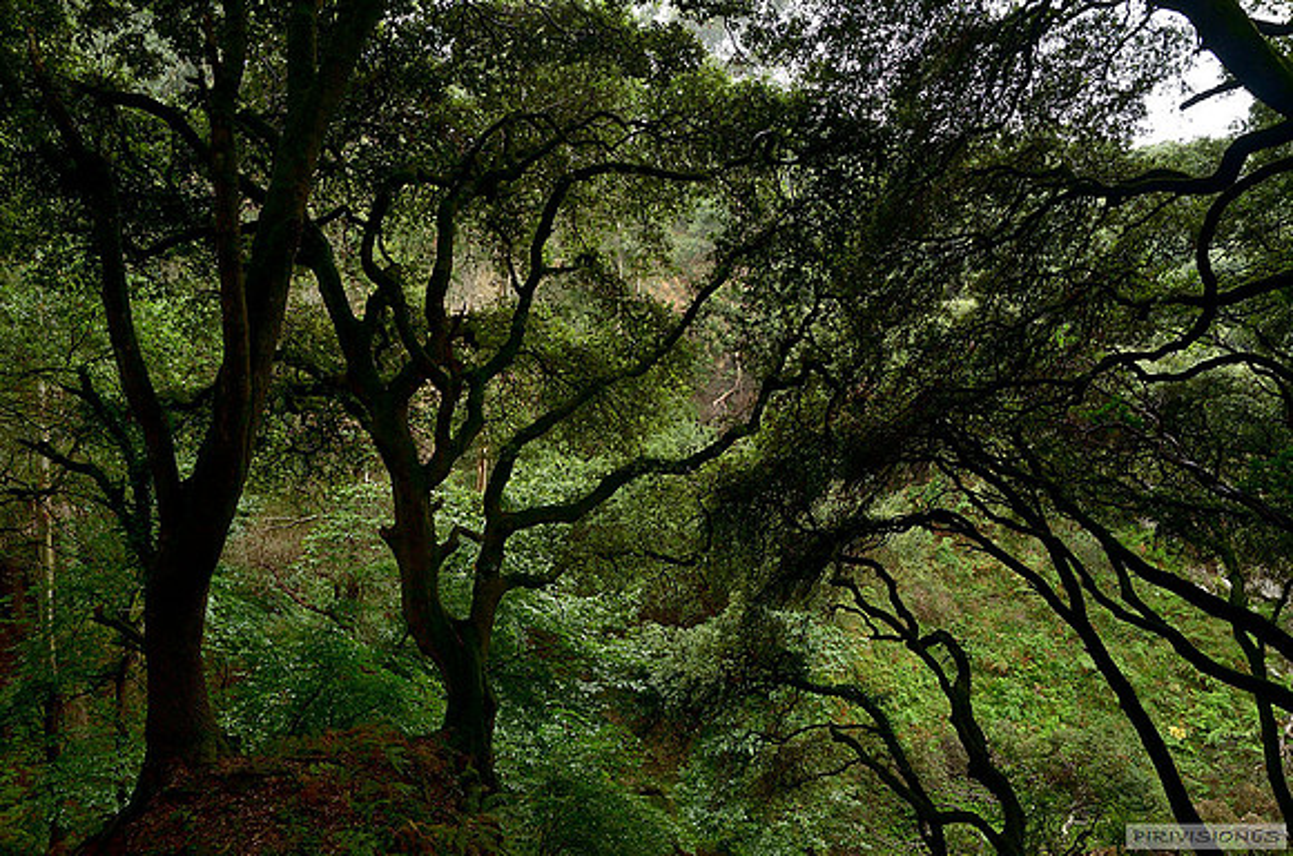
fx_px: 914
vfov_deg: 50.2
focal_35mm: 26
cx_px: 646
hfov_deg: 70.6
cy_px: 428
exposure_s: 1/60
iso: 400
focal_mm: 17
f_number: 5.6
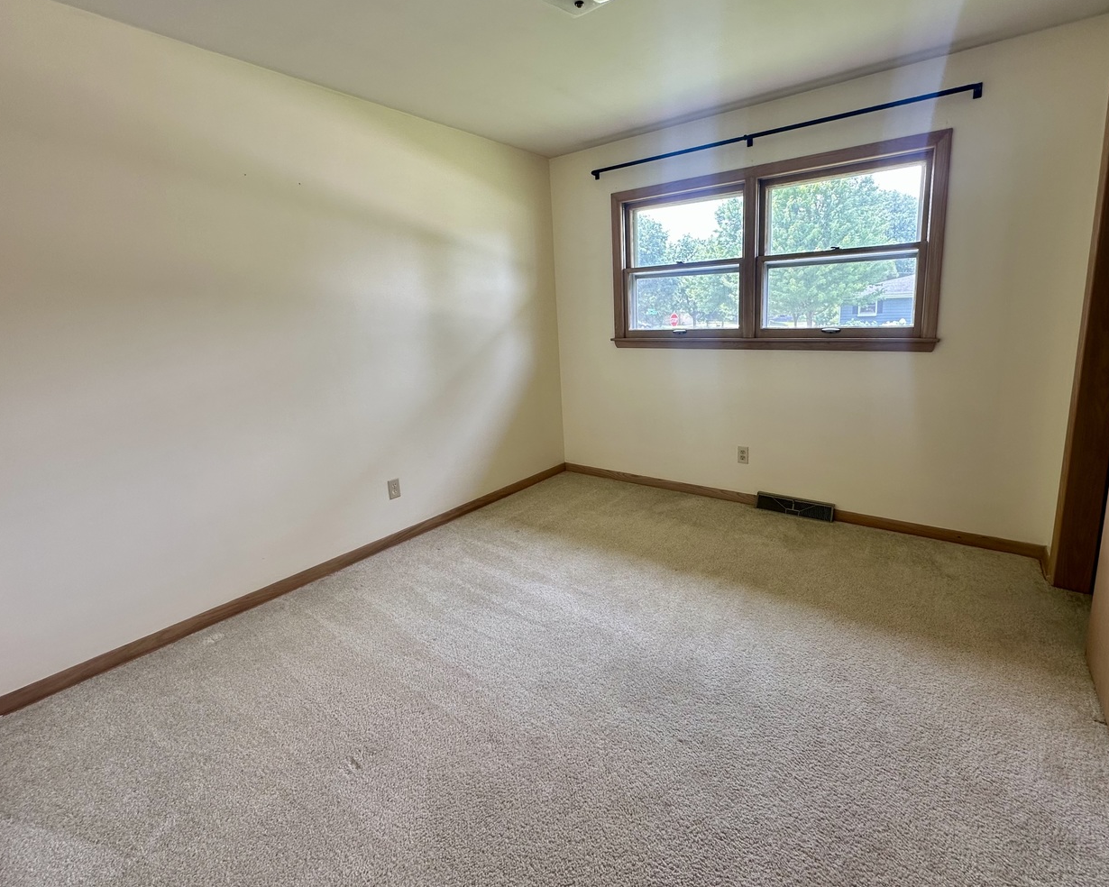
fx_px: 525
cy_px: 408
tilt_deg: -10.6
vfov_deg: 80.2
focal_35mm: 16
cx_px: 600
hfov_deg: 92.9
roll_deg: +2.8
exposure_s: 1/120
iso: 80
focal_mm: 2.22
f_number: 2.2
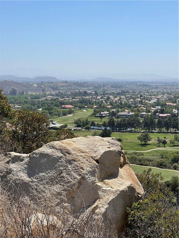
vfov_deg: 30.3
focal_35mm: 64
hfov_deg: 22.9
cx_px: 90
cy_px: 119
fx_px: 441
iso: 20
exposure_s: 1/1815
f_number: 2.2
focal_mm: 7.5
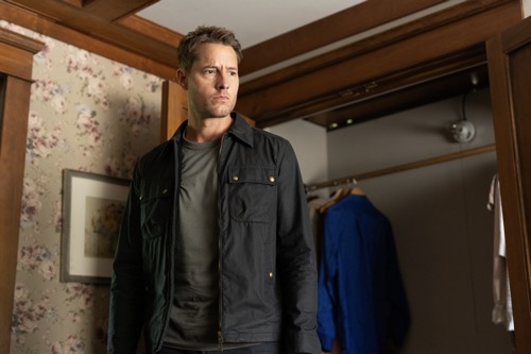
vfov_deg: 27.0
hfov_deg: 39.6
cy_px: 177
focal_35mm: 50
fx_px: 737
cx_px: 266
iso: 1600
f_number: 2.2
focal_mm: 50
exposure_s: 1/160
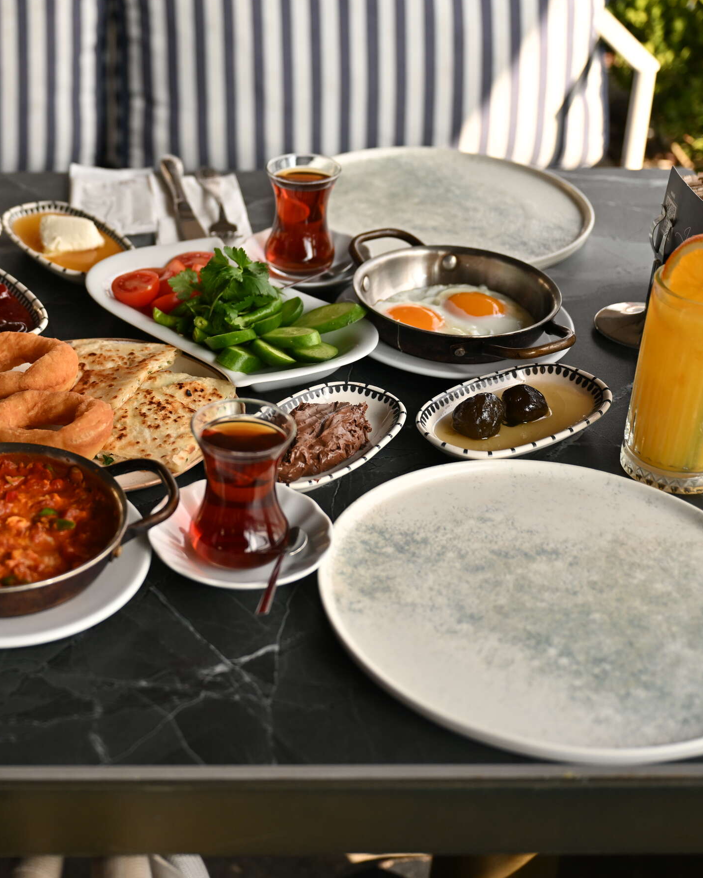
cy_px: 388
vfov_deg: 33.0
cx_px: 95
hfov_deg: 26.0
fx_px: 1482
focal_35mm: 57
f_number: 2.8
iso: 200
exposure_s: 1/1000
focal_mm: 36
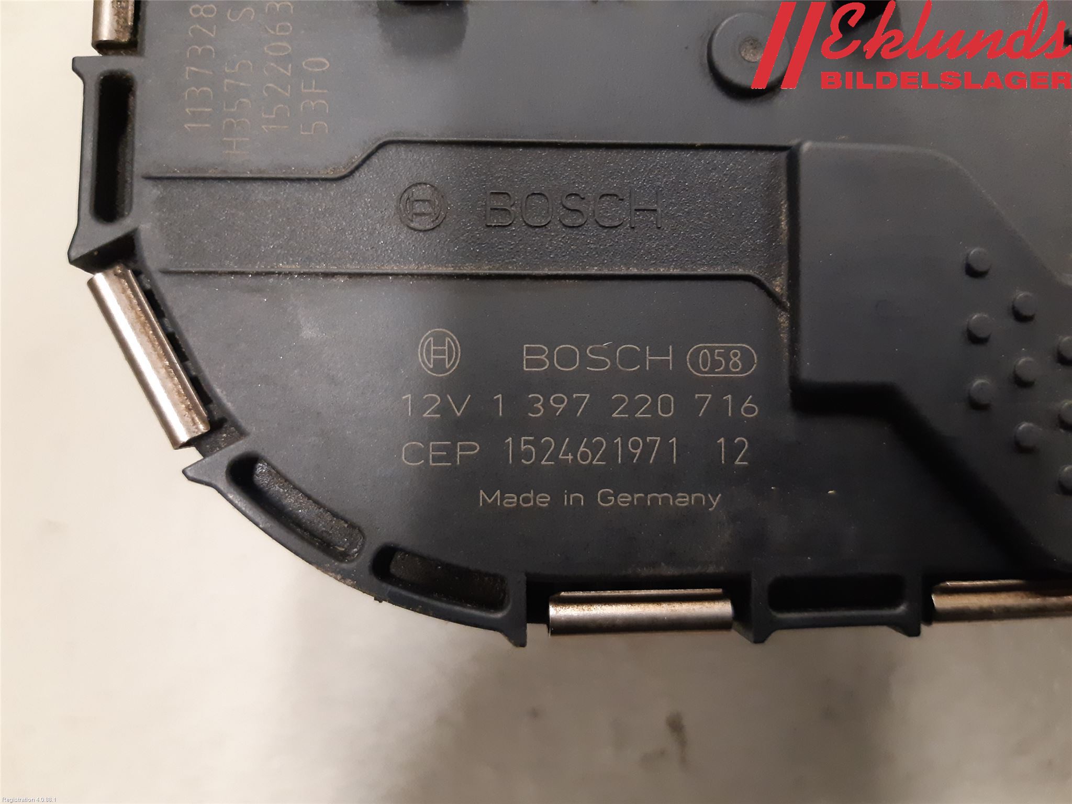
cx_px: 536
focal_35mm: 26
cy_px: 402
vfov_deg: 53.1
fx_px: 805
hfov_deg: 67.3
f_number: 1.7
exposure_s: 1/50
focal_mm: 3.93
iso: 320
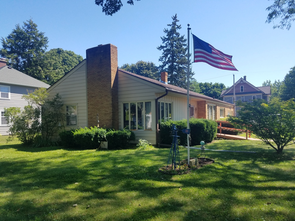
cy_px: 110
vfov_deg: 53.1
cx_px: 148
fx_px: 222
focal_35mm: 26
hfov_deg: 67.3
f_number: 1.7
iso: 50
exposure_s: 1/1404
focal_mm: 4.2
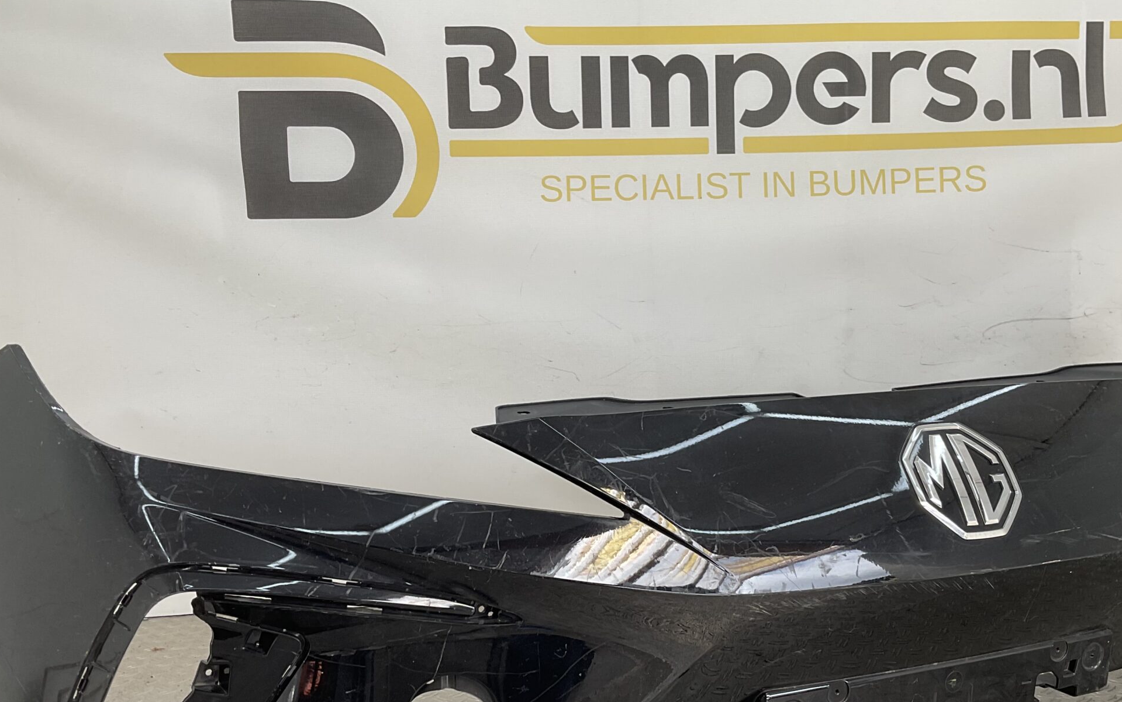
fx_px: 1254
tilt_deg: -8.5
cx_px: 619
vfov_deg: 31.0
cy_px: 473
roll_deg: +0.2
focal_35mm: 41
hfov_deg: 48.1
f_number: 1.8
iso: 16
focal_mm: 3
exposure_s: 1/184
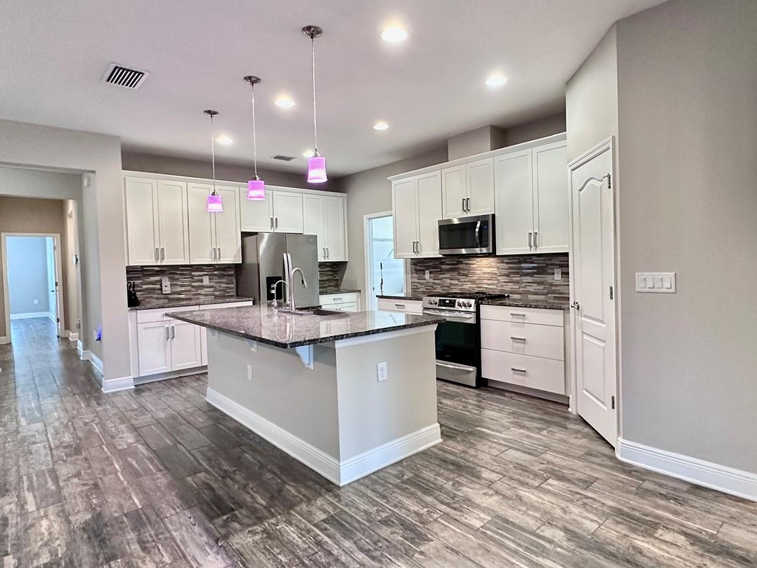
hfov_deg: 81.7
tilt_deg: -1.0
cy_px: 275
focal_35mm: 20
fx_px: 437
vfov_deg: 66.0
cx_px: 396
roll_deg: +1.9
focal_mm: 2.22
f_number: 2.2
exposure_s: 1/60
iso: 400
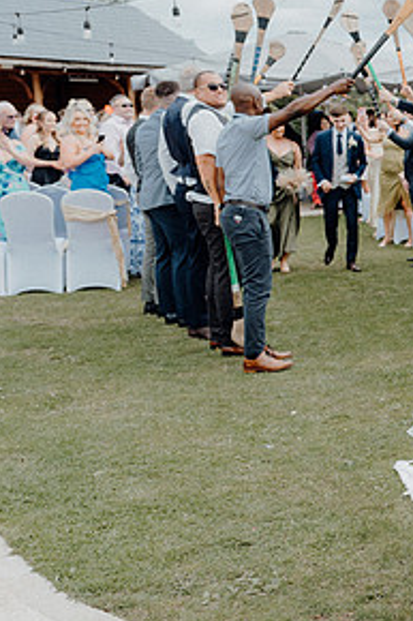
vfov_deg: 35.6
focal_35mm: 56
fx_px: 965
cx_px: 599
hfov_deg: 20.9
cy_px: 290
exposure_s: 1/640
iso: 125
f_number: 3.5
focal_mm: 28
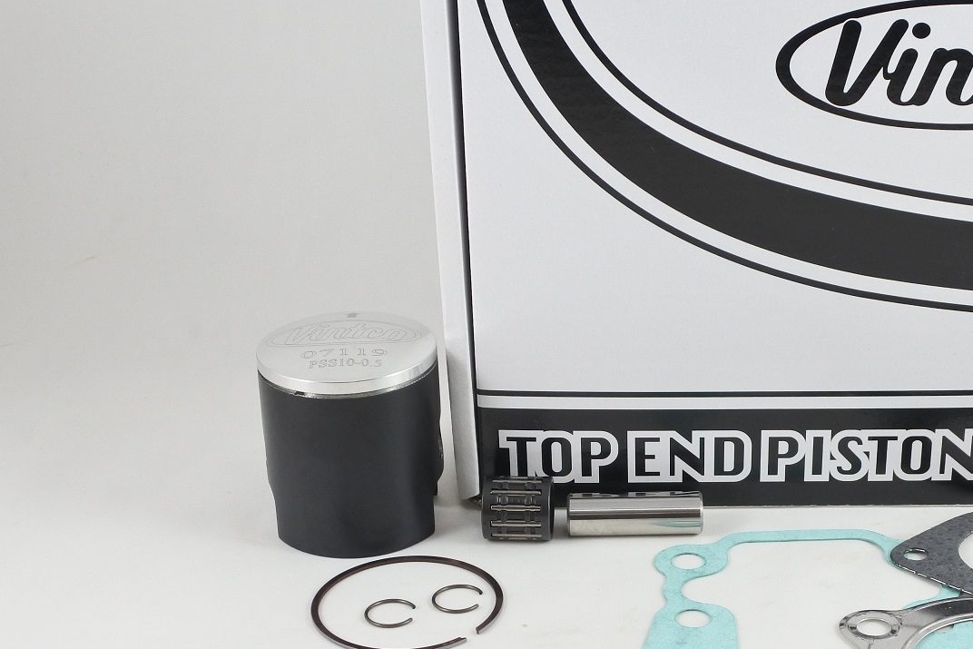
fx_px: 1379
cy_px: 344
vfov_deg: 26.5
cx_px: 708
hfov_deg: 38.1
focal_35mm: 51
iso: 450
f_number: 3.8
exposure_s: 1/125
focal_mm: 12.6
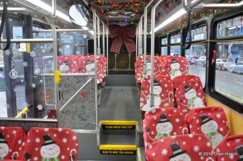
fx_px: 182
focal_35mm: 27
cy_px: 80
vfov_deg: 47.8
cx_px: 122
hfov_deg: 67.5
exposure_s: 1/80
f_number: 4.5
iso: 1600
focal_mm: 18
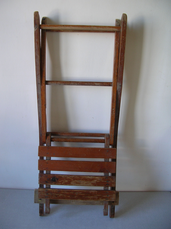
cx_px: 86
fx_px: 231
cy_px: 114
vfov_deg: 52.7
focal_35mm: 35
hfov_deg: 40.6
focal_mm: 5.8
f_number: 2.8
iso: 50
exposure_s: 1/16.7
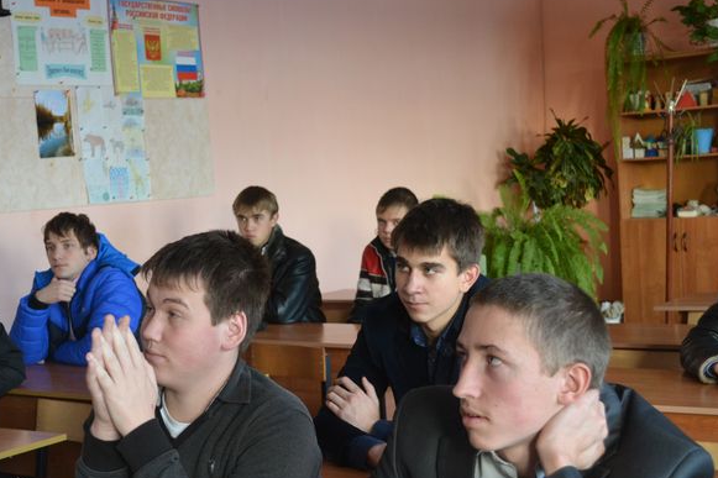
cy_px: 291
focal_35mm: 62
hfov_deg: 32.1
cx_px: 229
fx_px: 1236
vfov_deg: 21.9
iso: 900
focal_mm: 30
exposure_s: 1/60
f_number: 4.5
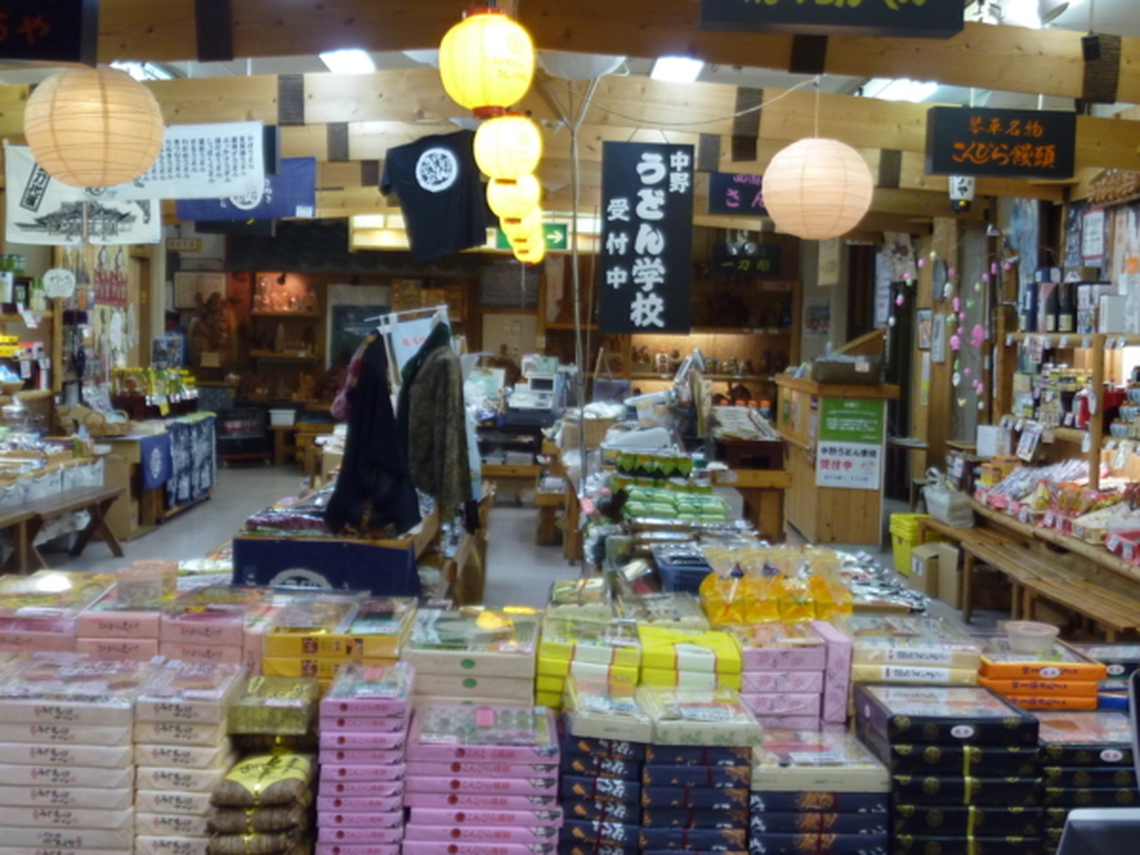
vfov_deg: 29.1
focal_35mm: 50
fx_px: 1647
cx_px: 570
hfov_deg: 38.2
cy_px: 428
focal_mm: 6.9
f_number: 3.7
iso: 200
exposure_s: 1/30
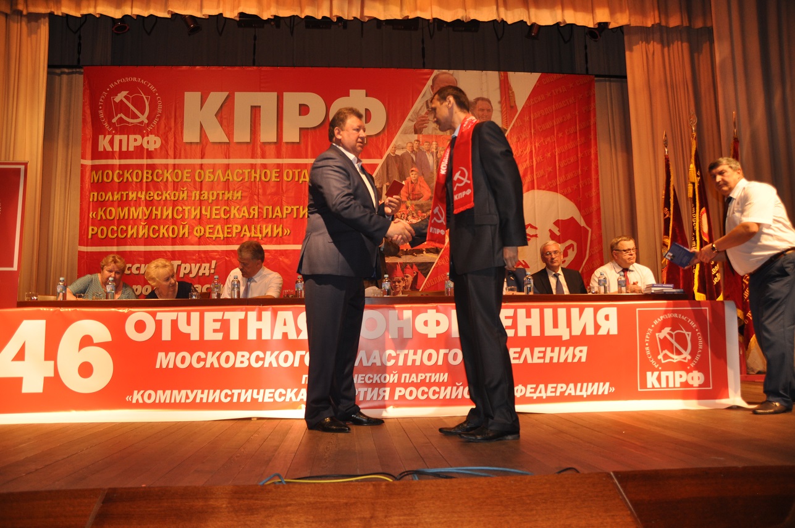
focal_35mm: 27
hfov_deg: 67.4
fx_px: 596
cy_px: 264
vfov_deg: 47.8
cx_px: 398
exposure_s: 1/125
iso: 400
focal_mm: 18
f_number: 3.5
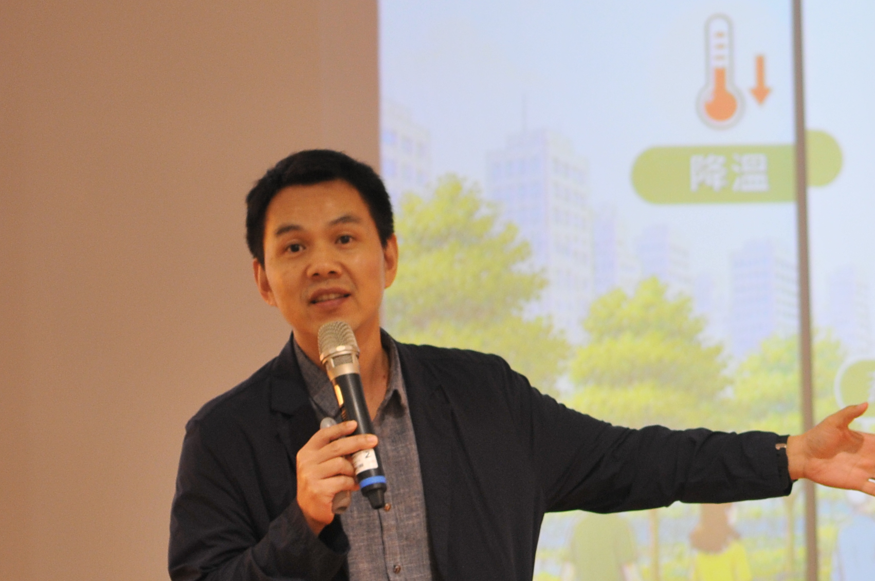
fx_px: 3211
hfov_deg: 15.3
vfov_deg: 10.3
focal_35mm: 132
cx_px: 833
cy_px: 326
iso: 400
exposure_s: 1/60
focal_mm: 35
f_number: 1.8
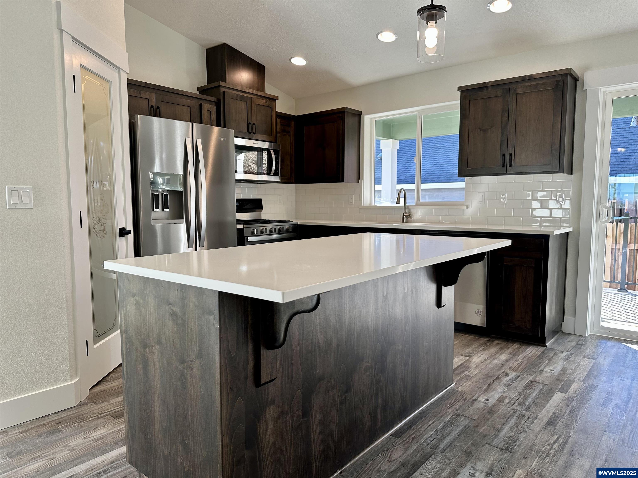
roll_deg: +0.5
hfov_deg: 71.6
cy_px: 239
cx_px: 319
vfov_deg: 56.8
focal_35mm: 24
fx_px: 442
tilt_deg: -4.6
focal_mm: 6.86
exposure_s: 1/120
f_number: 1.78
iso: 64
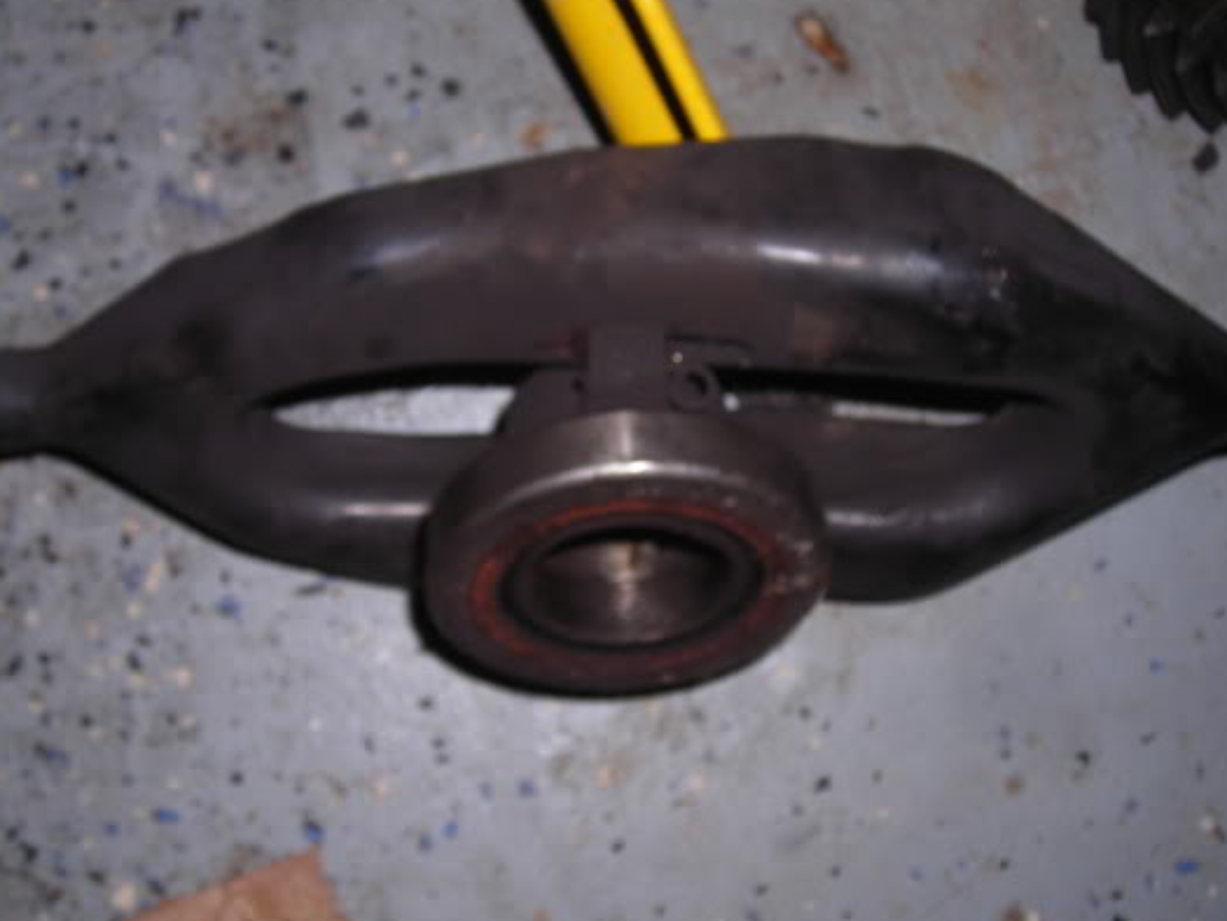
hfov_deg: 38.2
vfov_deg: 29.1
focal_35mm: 50
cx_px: 608
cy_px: 489
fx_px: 1773
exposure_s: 1/60.1
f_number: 6.6
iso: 50
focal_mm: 6.8
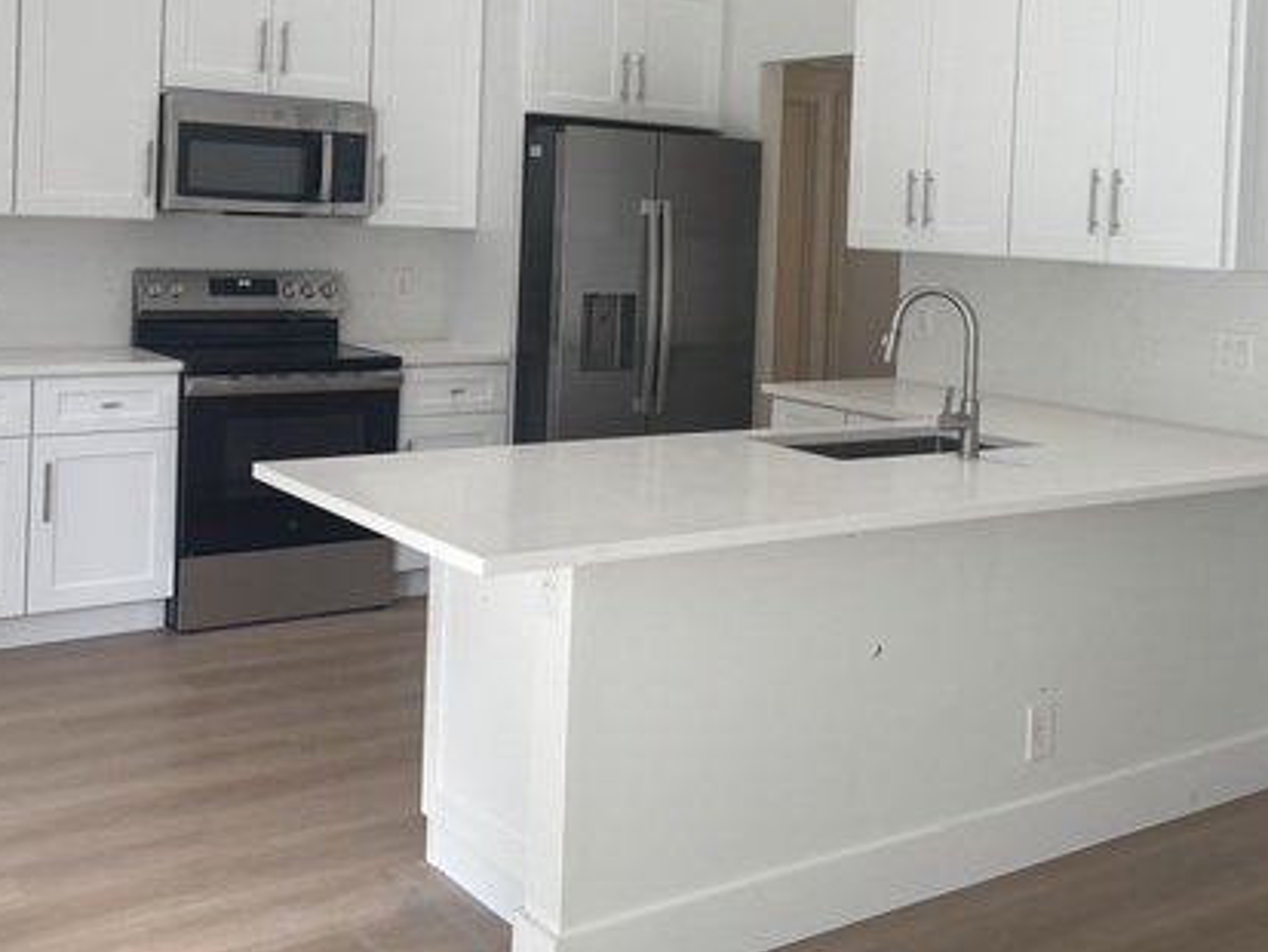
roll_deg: -2.3
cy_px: 249
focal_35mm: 42
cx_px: 760
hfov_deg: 44.6
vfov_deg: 33.7
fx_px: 1539
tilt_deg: -1.9
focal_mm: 5.96
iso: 80
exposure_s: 1/120
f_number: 1.6
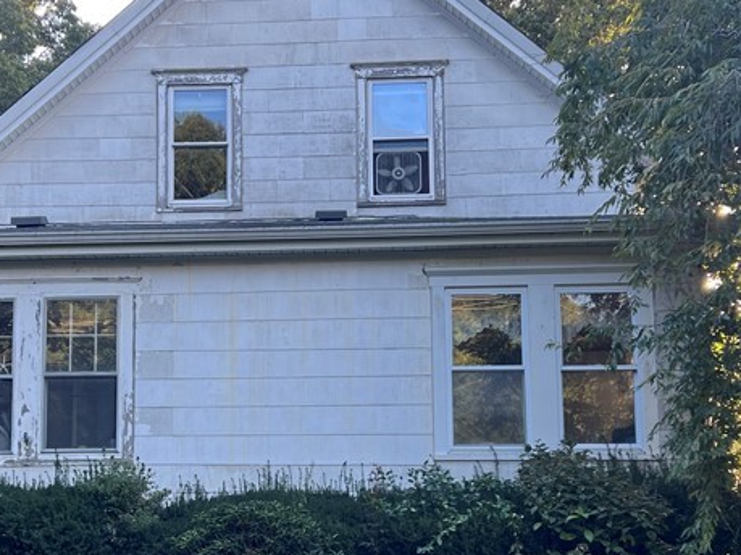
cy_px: 387
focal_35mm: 58
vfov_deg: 25.0
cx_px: 250
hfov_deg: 33.0
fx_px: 1241
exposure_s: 1/183
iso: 40
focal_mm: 5.7
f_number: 1.5
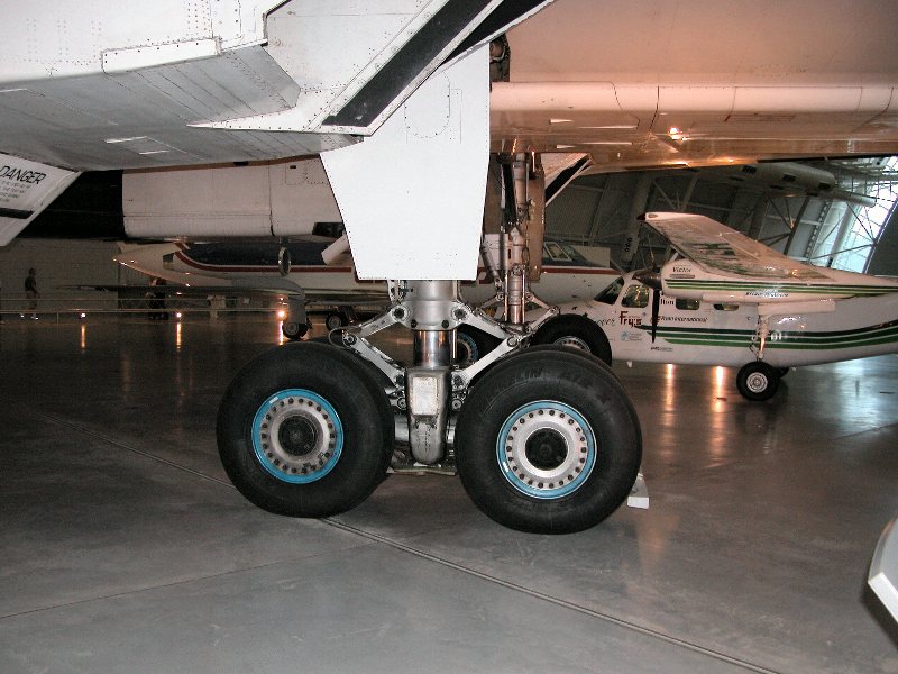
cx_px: 449
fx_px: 908
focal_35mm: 35
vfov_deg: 40.7
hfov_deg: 52.6
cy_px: 337
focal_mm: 9
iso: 200
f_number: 2.8
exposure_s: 1/60
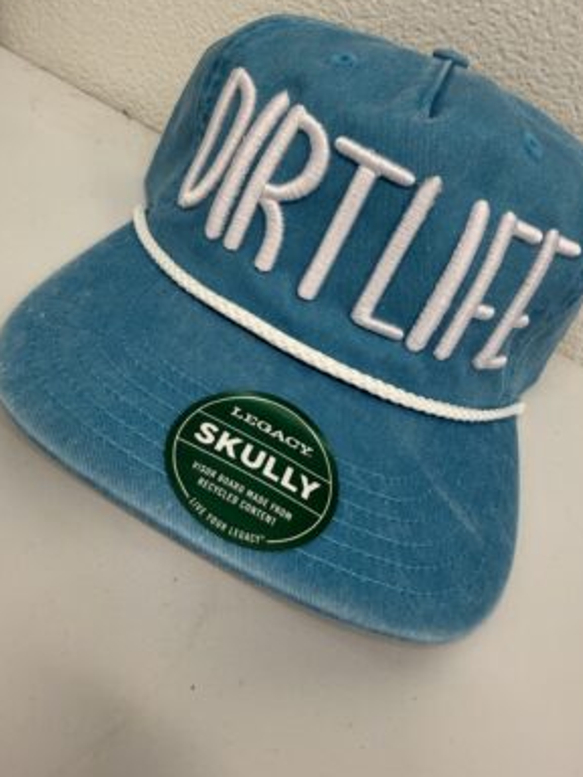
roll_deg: -25.7
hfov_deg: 54.9
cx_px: 300
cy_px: 376
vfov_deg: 69.4
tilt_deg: -34.5
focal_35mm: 25
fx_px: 561
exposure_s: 1/60
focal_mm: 2.22
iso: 160
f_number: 2.2
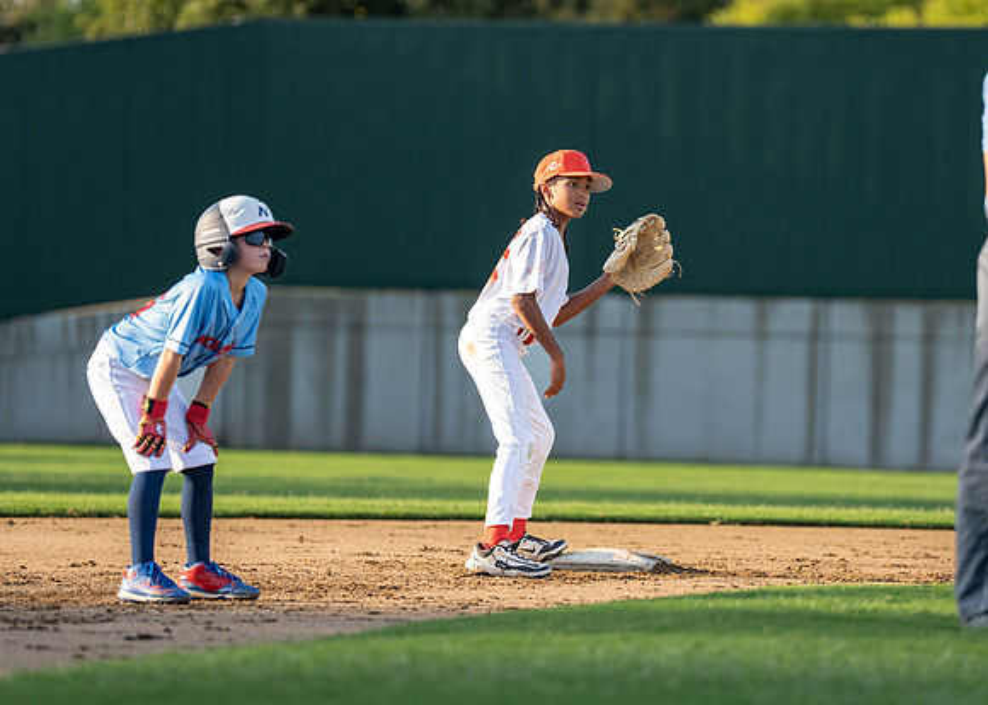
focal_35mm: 312
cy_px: 294
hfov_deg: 6.5
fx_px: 8748
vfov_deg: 4.6
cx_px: 520
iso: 500
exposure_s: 1/3200
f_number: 2.8
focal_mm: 200
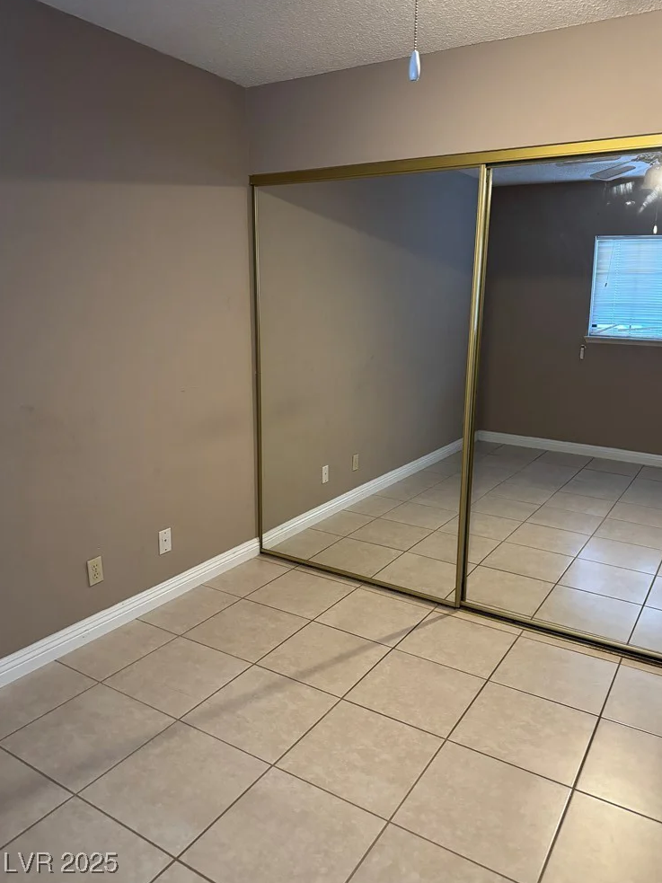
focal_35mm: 25
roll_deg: +0.0
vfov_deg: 69.4
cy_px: 428
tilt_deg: -12.2
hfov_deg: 54.9
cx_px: 341
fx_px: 638
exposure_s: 1/40
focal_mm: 6.76
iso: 640
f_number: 1.78
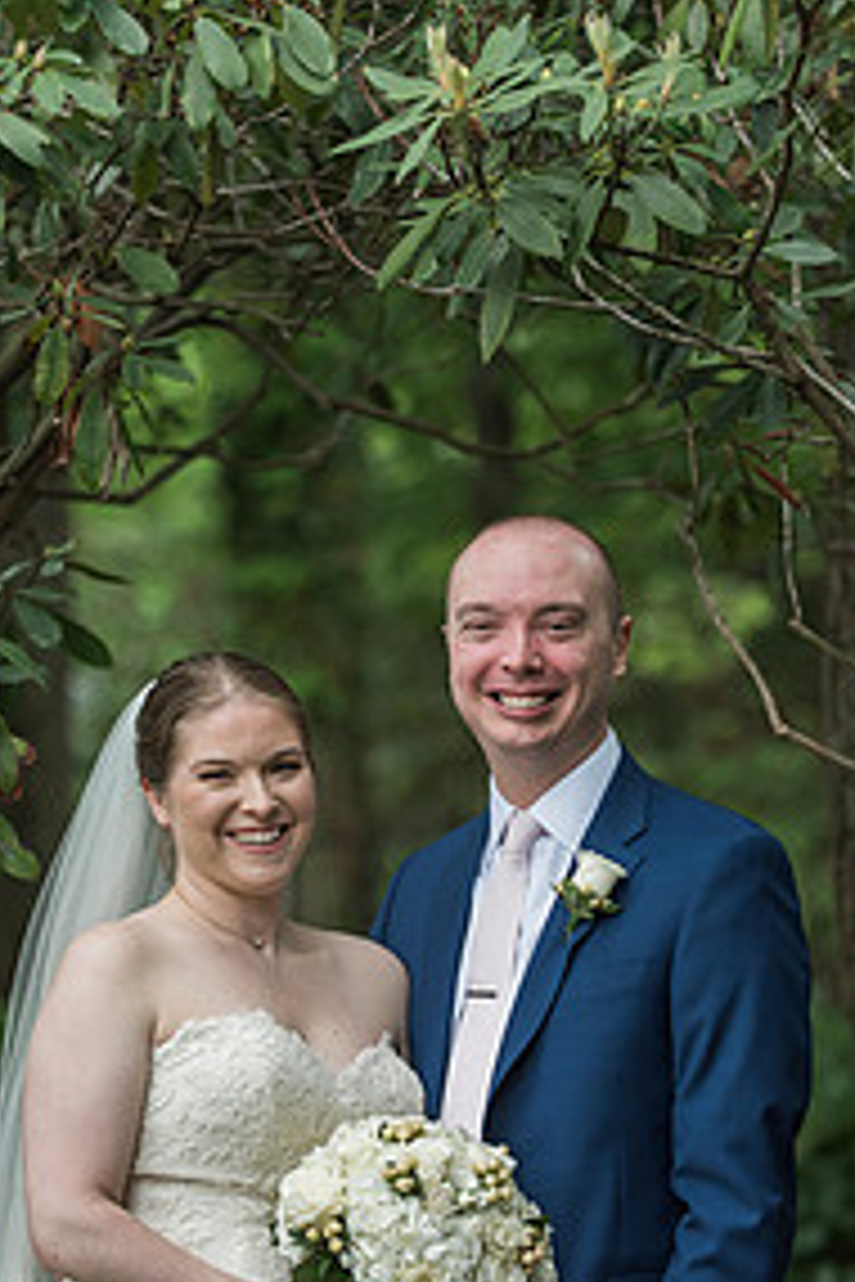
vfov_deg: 13.2
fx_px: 5521
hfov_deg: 8.9
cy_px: 774
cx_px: 396
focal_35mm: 155
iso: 500
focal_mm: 98
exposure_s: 1/800
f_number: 2.8
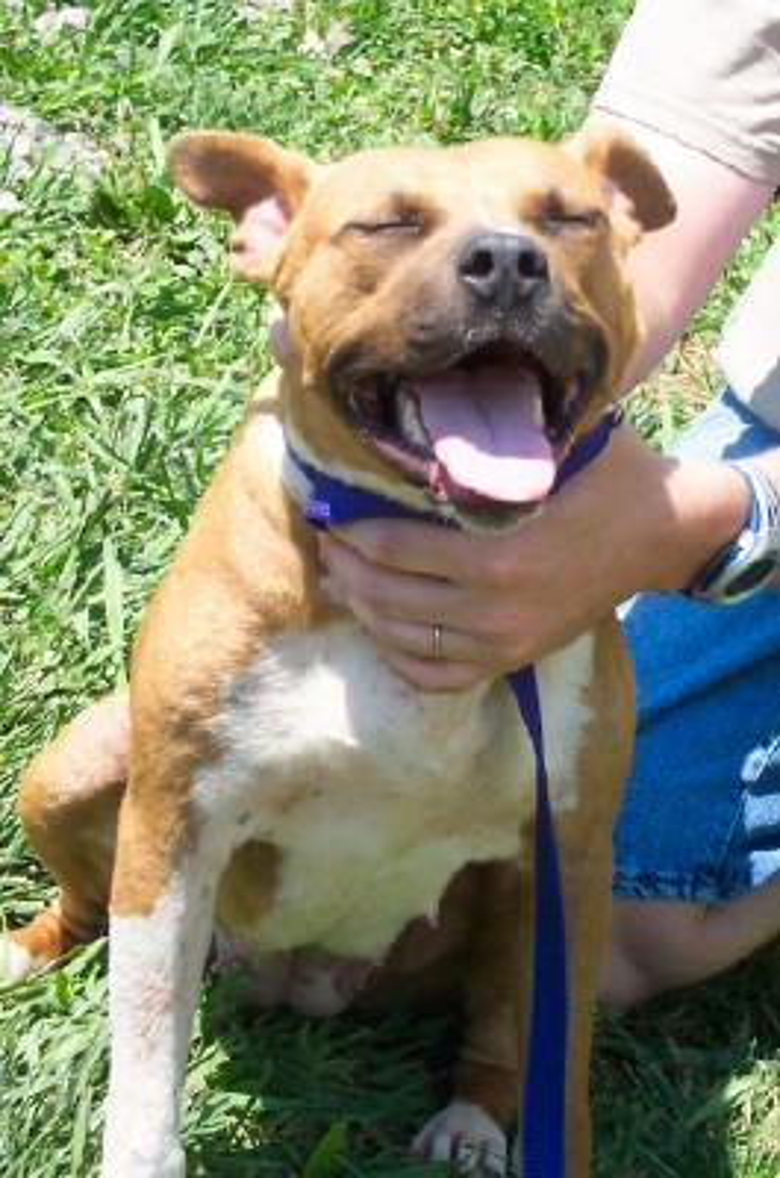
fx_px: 2644
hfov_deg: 16.8
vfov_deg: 25.1
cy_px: 589
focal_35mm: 81
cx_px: 390
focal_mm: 16.4
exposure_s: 1/700
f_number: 4
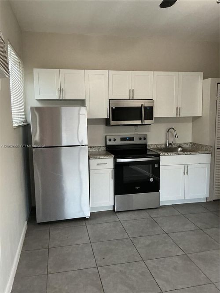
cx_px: 110
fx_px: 246
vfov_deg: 61.7
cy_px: 146
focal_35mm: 29
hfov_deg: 48.2
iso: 200
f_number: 1.8
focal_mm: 3
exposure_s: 1/50
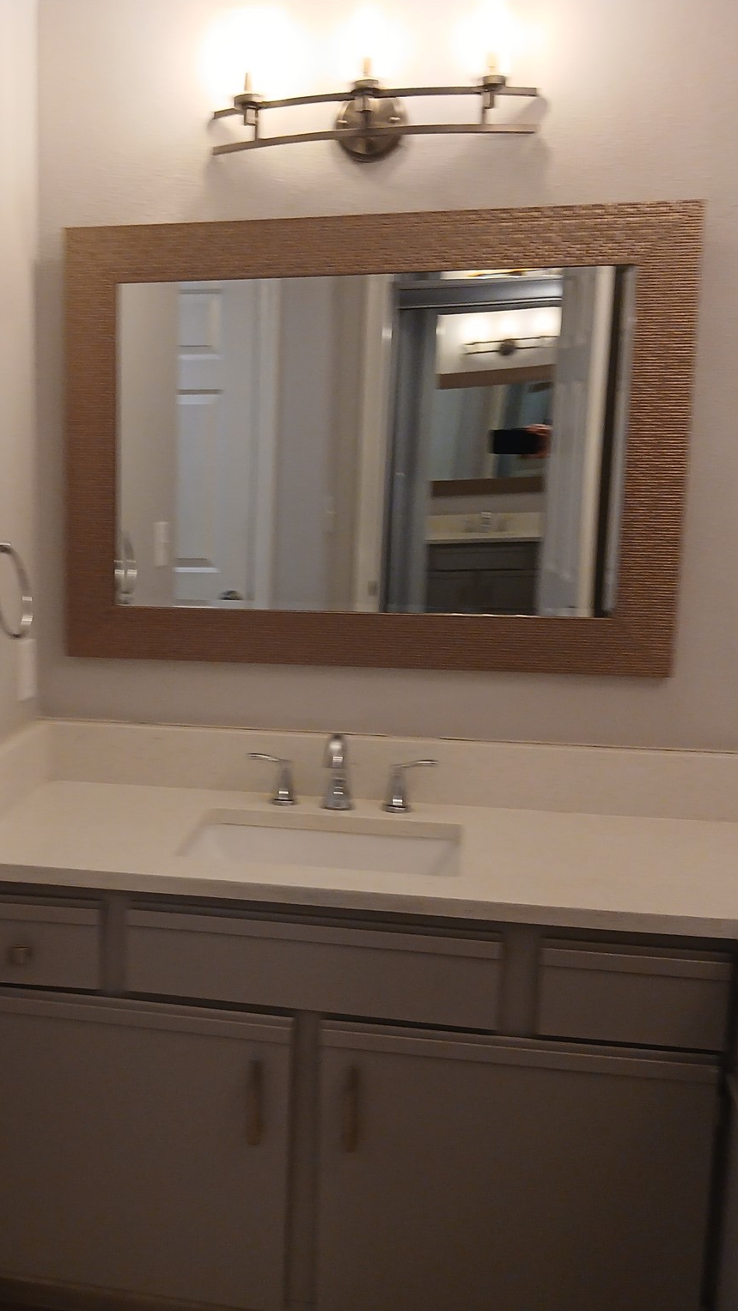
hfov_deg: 30.5
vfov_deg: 52.8
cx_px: 162
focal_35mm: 38
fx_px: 1322
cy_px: 657
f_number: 1.8
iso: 160
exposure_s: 1/60
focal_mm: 3.98
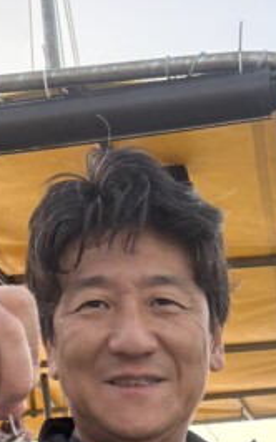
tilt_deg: -3.8
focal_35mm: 83
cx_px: 234
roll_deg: +4.0
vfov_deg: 21.3
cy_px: 646
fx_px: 1000
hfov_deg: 15.6
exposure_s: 1/121
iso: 64
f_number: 1.6
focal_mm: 5.96
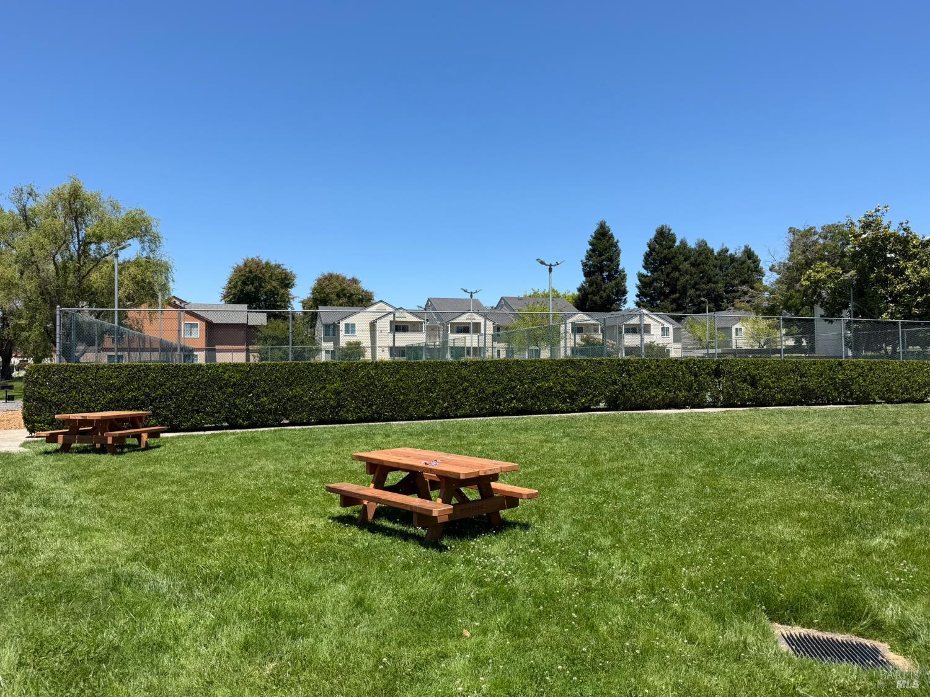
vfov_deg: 56.8
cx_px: 465
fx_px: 645
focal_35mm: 24
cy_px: 348
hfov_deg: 71.6
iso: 80
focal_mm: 6.76
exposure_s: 1/3279
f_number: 1.78
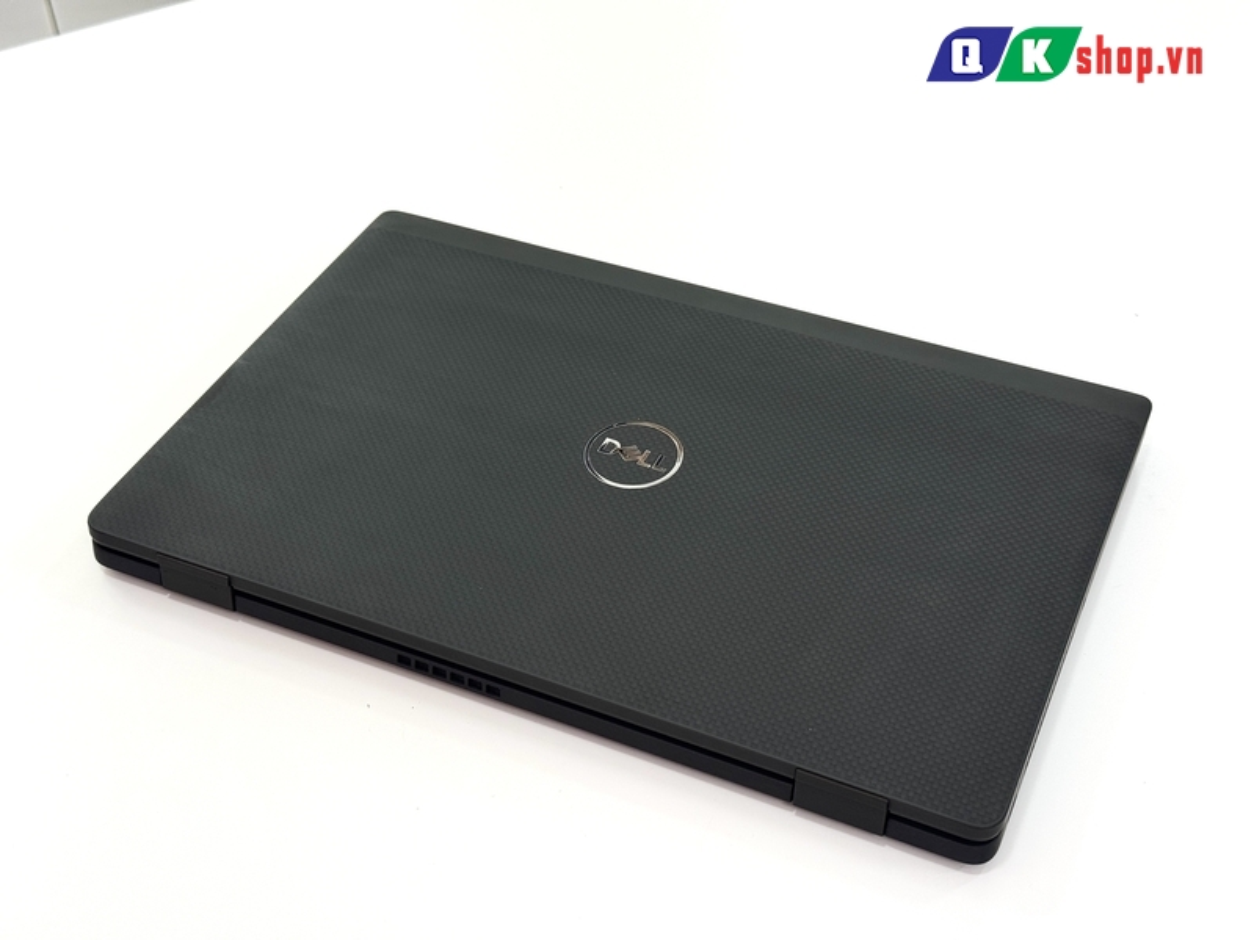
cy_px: 470
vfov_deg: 30.3
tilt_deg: -43.0
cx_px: 627
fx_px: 1739
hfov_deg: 39.7
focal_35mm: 48
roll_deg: +3.1
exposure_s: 1/121
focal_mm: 6.76
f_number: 1.78
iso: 64
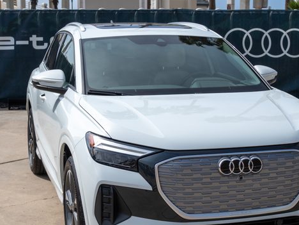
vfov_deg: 19.1
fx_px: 665
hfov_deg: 25.3
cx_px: 174
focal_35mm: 77
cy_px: 153
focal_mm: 25
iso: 200
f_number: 4
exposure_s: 1/3200
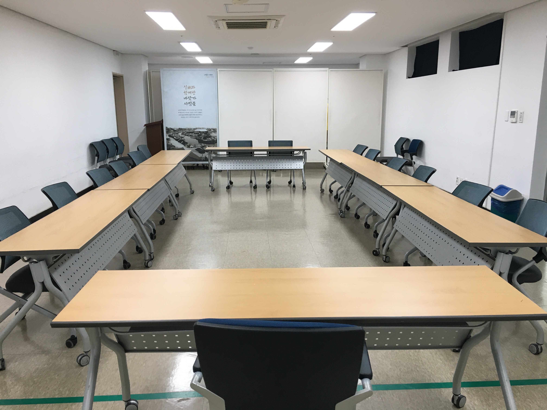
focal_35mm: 29
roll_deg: +0.7
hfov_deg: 61.7
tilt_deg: -13.4
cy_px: 205
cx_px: 274
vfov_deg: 48.2
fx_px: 458
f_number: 2.2
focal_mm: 4.15
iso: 40
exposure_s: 1/30
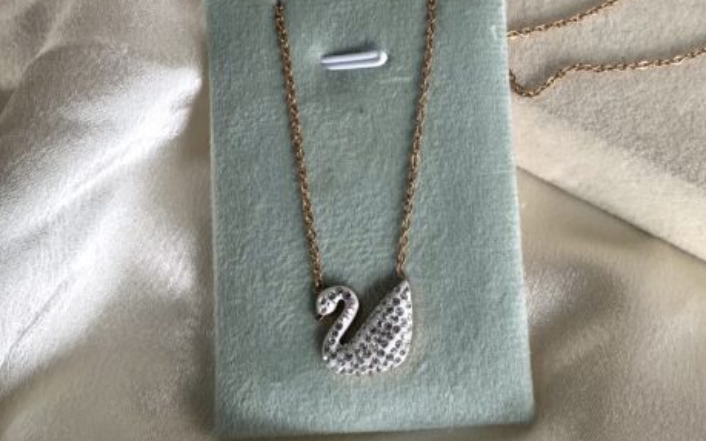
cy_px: 104
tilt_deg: -64.0
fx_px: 924
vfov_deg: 26.5
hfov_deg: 41.7
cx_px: 420
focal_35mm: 48
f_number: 1.8
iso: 25
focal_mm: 4.25
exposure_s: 1/154
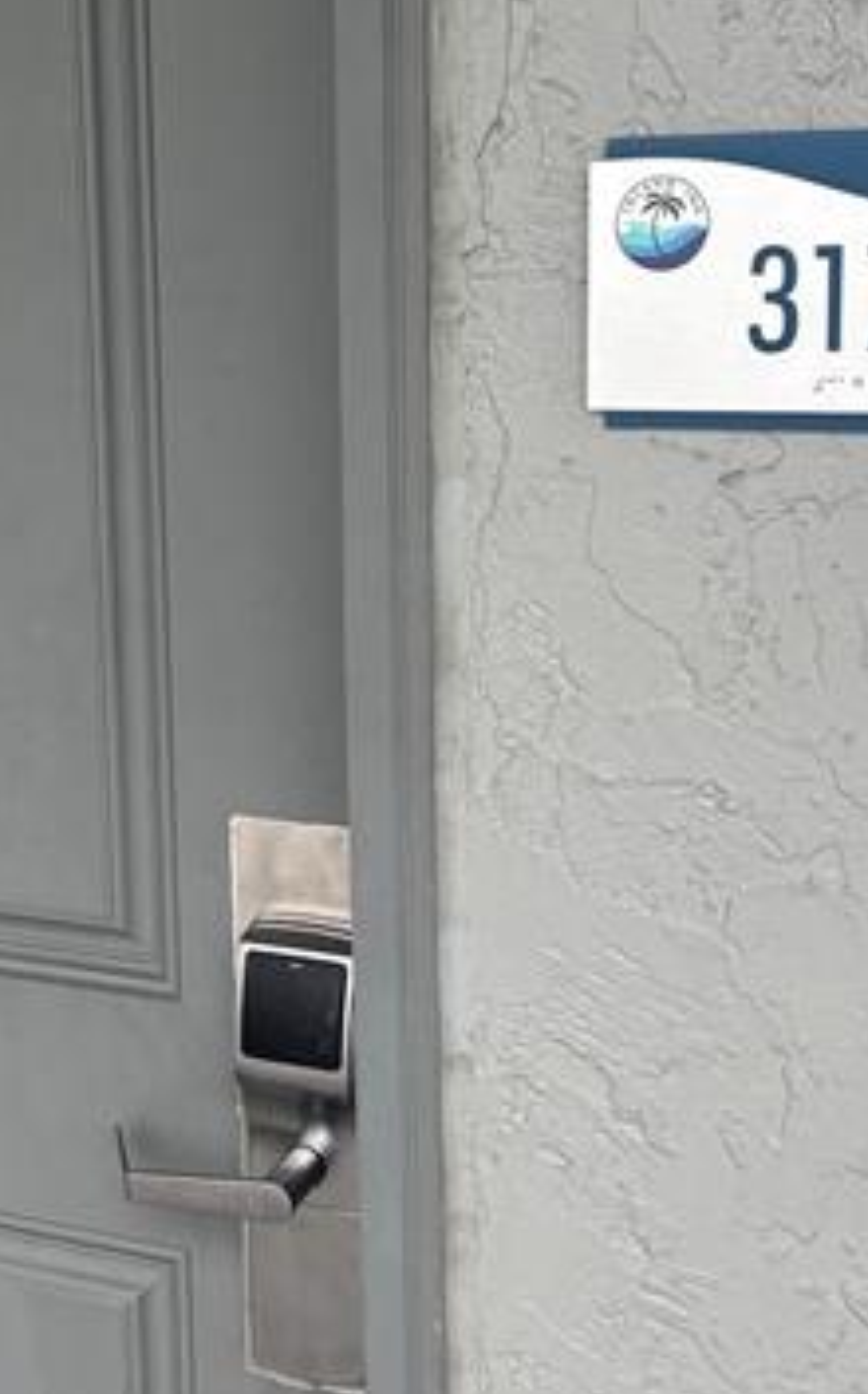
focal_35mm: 60
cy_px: 600
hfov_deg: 21.3
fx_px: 2276
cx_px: 150
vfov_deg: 34.0
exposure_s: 1/68
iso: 125
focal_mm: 5.96
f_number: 1.6
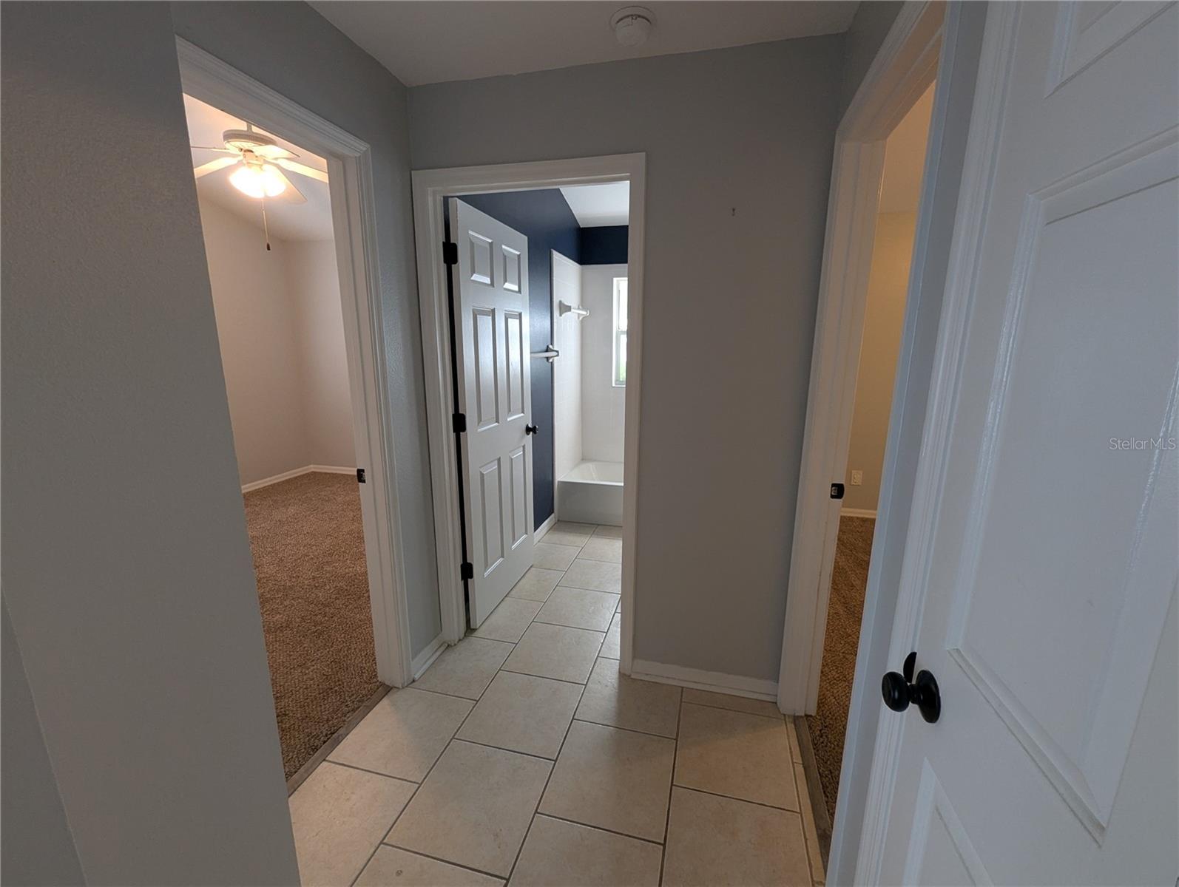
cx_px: 590
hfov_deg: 106.1
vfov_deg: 90.1
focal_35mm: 13
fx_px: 443
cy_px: 444
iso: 72
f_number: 2.2
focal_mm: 1.95
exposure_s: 1/24
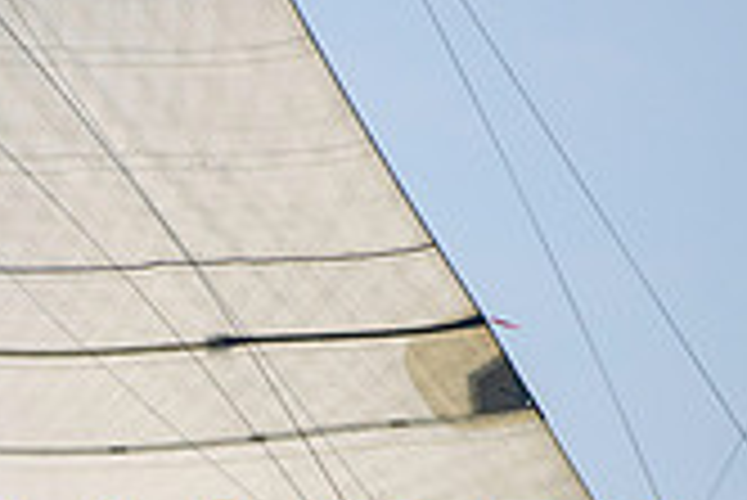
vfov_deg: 0.7
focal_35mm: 2091
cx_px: -63
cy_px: 538
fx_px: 43425
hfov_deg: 1.0
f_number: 5
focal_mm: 400
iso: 400
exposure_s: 1/3200
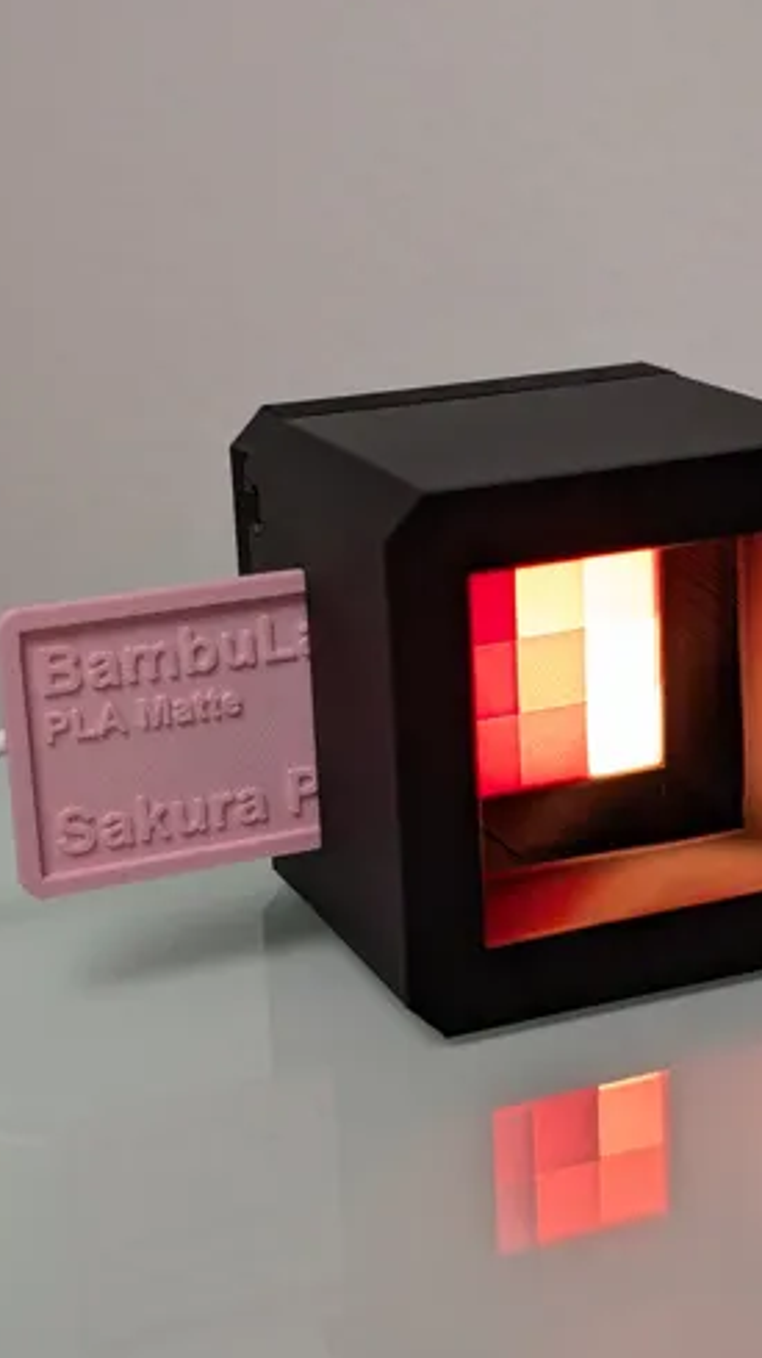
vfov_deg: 36.0
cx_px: 432
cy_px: 667
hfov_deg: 20.7
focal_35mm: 58
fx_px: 2087
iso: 69
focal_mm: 6.9
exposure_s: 1/100
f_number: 1.68
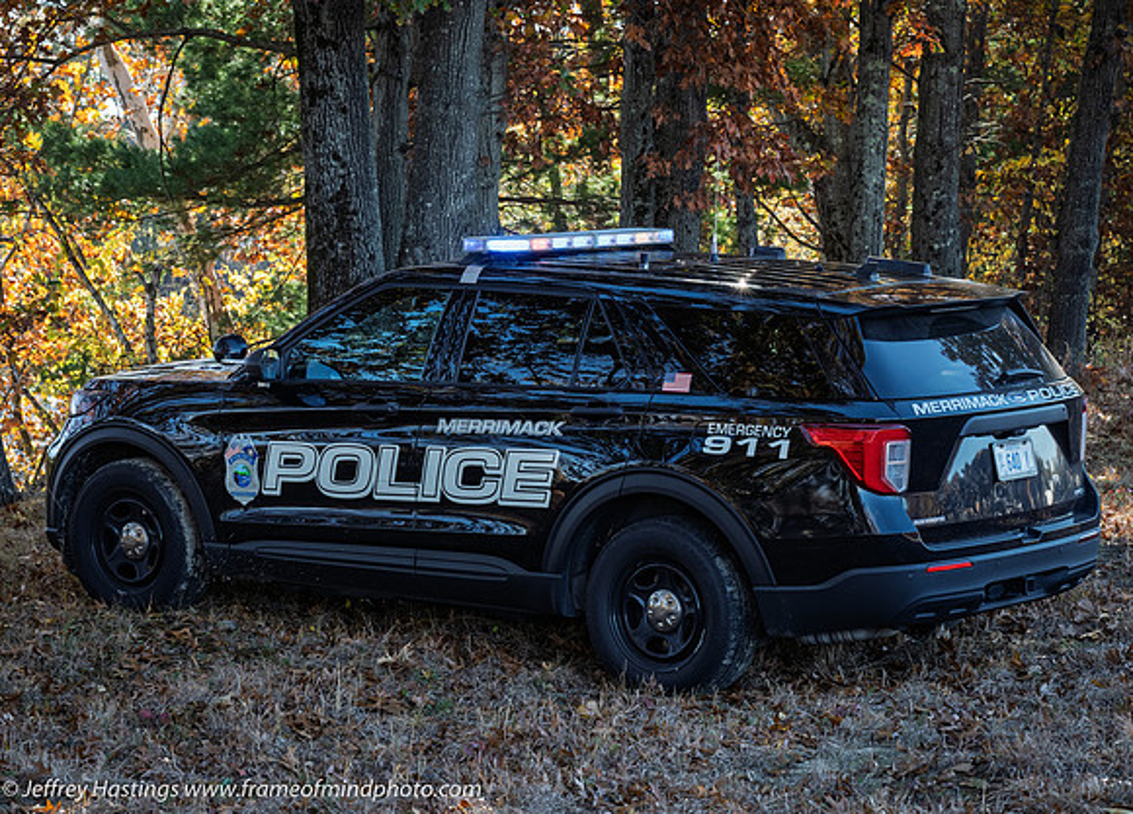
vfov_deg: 14.5
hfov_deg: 20.0
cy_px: 426
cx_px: 523
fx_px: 3207
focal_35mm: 99
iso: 800
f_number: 8
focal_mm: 87
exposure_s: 1/200
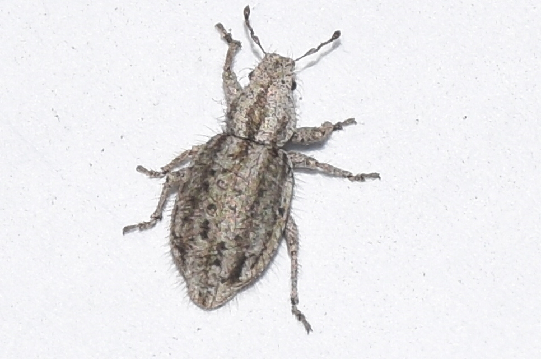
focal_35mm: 195
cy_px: 180
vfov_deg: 7.0
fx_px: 2925
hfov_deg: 10.6
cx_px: 270
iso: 100
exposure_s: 1/160
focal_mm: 130
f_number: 11
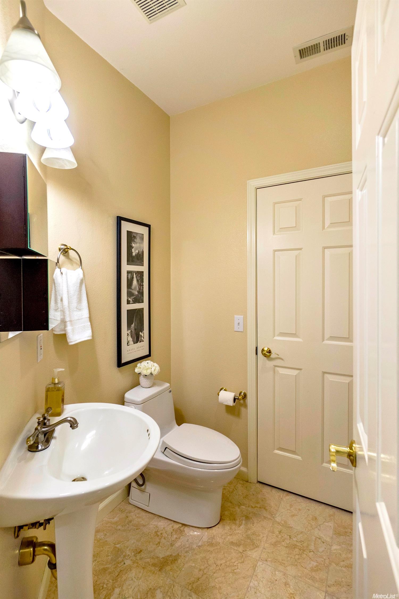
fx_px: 266
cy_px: 300
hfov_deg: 73.8
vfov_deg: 96.7
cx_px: 200
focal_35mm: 16
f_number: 5
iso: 100
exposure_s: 1/40
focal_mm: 11
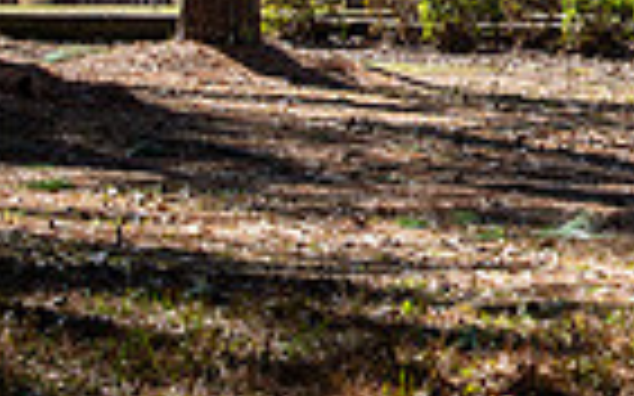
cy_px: -207
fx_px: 5078
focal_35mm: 294
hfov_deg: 7.0
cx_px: 1070
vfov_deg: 4.4
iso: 200
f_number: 7.1
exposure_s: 1/250
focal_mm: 70
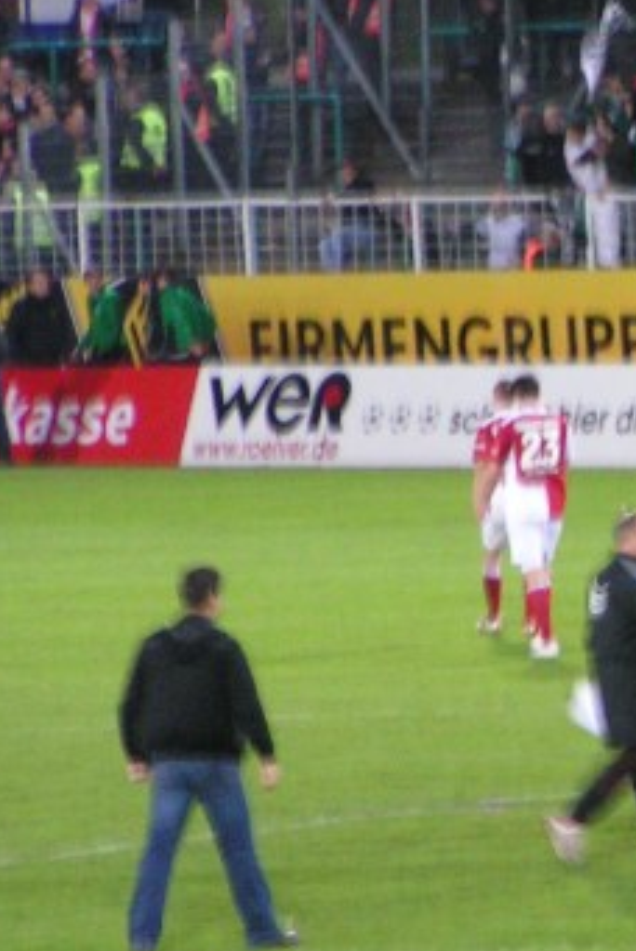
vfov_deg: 4.1
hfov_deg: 2.7
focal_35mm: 502
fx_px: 13275
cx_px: 968
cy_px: 538
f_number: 3.5
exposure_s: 1/25
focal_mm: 31.5
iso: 200
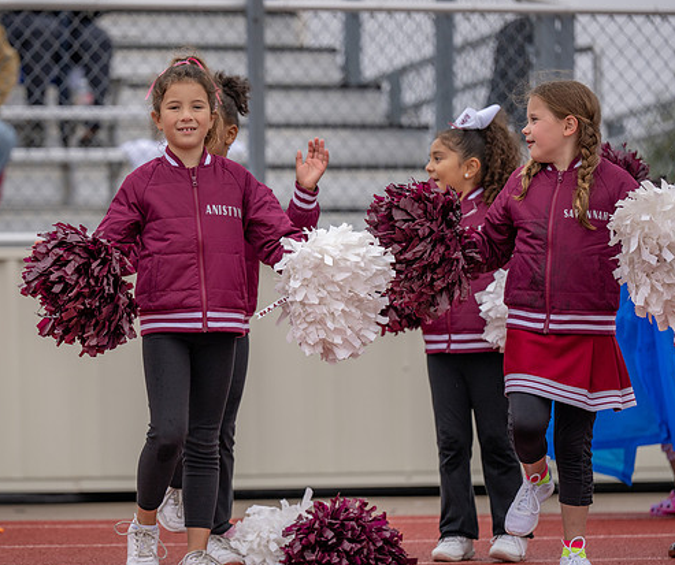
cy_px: 262
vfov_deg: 6.5
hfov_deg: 7.7
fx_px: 4986
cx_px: 158
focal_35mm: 245
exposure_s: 1/1250
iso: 200
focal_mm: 170
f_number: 2.8
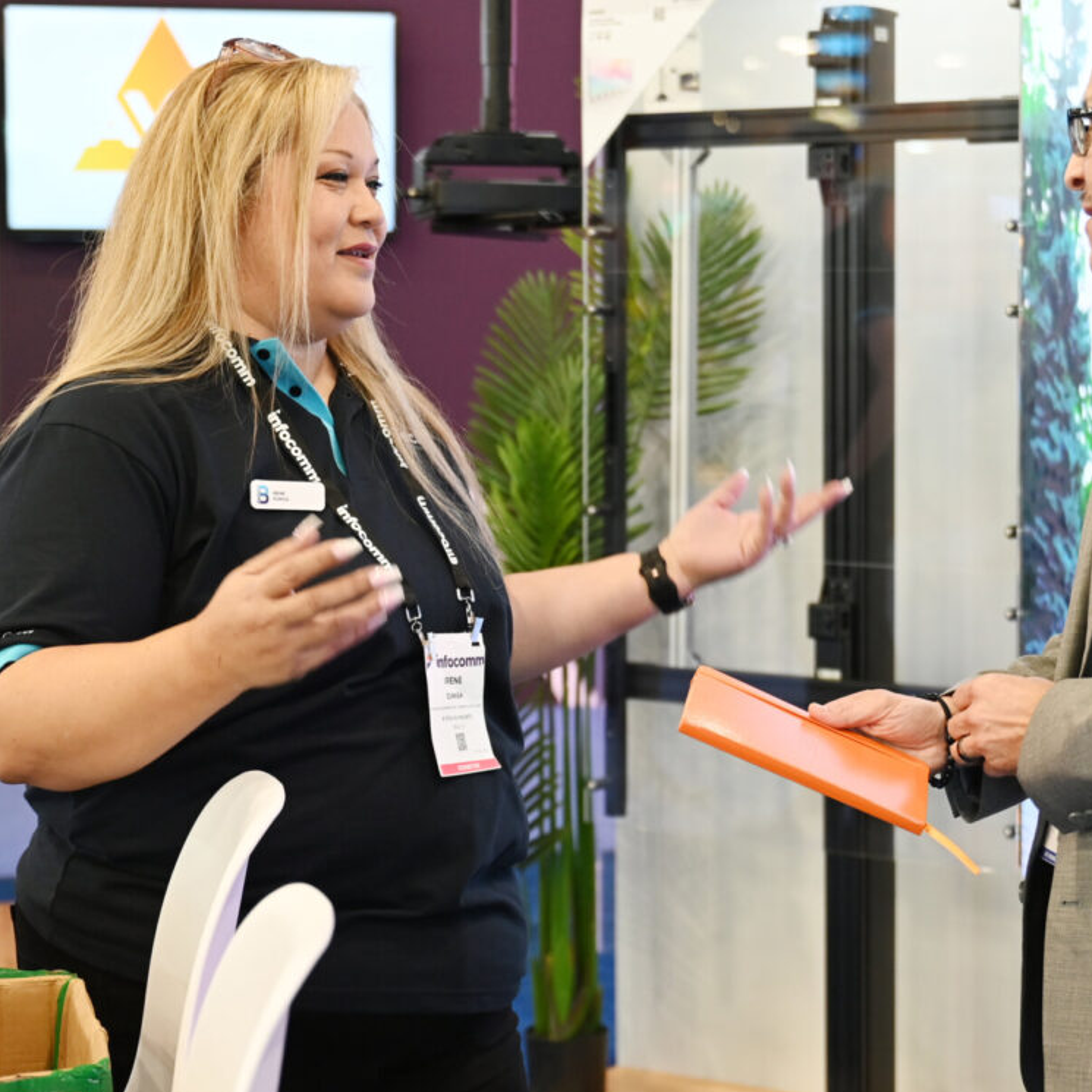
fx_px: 2391
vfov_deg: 25.7
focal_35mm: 67
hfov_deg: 25.7
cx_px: 672
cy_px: 444
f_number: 3.2
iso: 1250
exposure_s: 1/125
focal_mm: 43
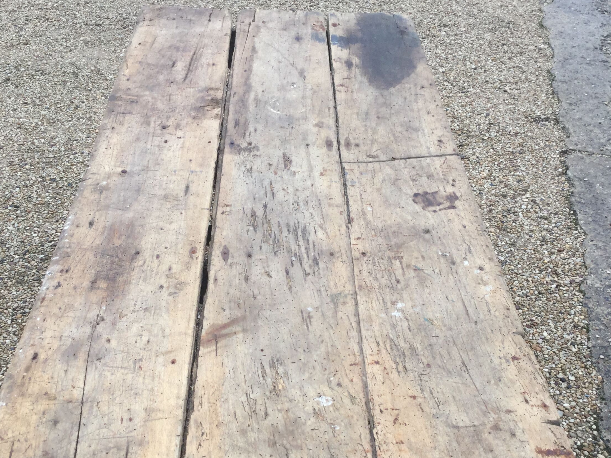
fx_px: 812
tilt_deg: -39.7
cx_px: 270
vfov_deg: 31.2
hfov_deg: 41.2
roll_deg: -3.4
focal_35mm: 46
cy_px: 311
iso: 25
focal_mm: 3.3
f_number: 2.4
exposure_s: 1/231
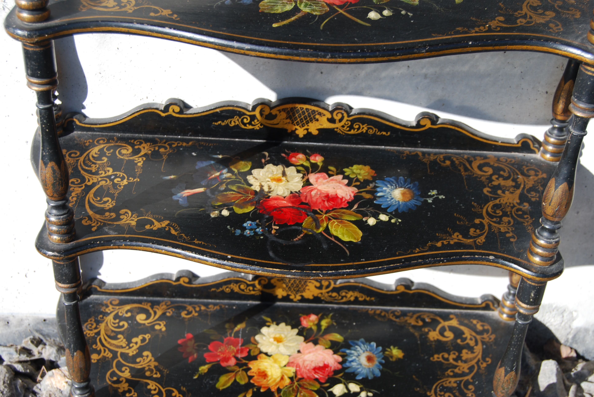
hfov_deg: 37.8
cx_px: 297
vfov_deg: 25.8
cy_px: 198
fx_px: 867
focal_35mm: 52
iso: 100
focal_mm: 35
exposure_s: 1/160
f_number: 6.3
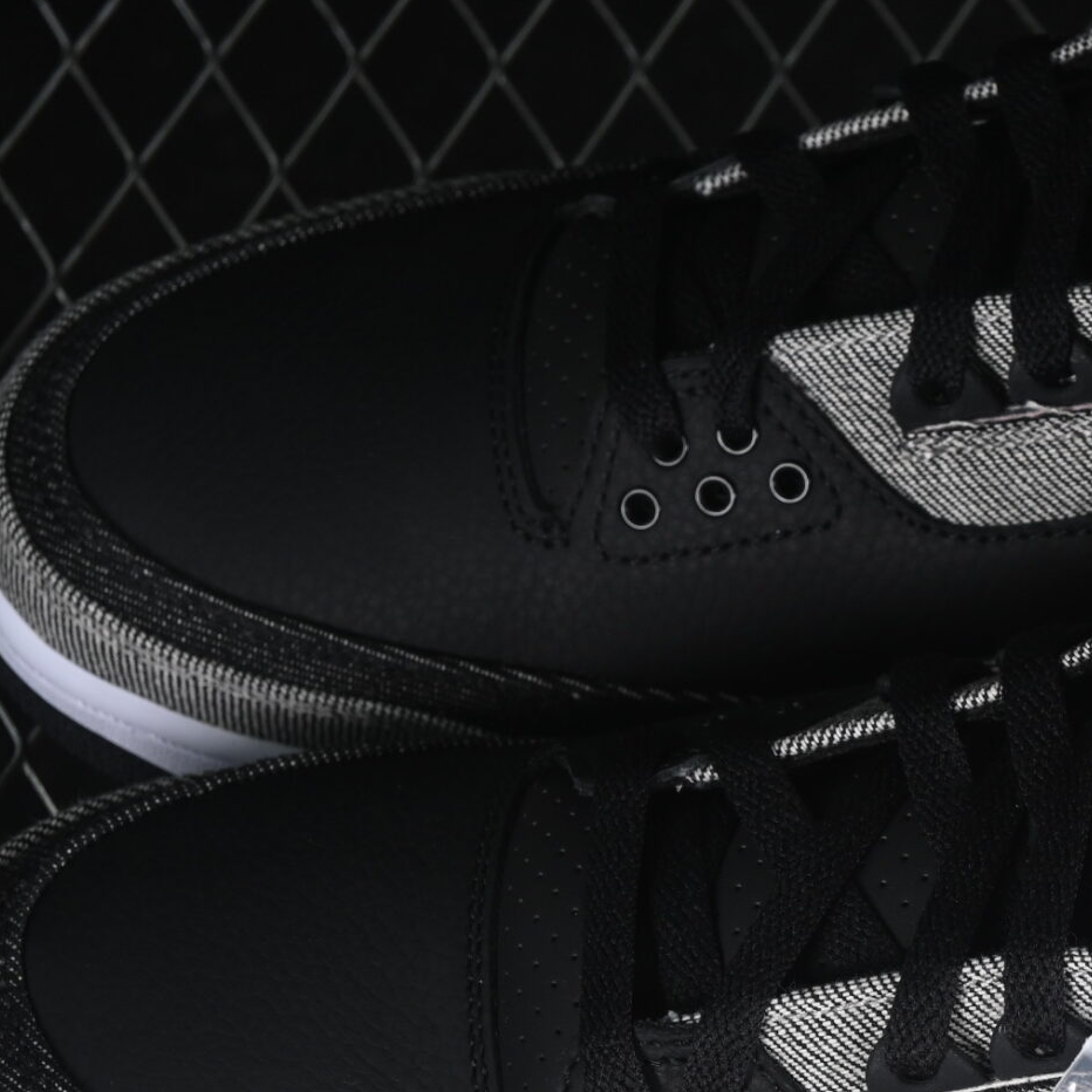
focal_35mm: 175
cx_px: 1047
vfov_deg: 10.0
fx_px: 6246
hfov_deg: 9.9
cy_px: 801
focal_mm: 50
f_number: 6.3
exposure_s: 1/50
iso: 160
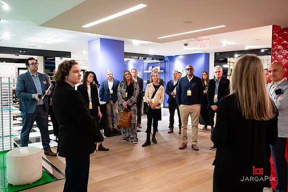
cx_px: 144
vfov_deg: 43.3
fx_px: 241
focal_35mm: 30
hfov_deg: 61.7
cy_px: 96
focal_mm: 30
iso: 1600
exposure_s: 1/160
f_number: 3.2
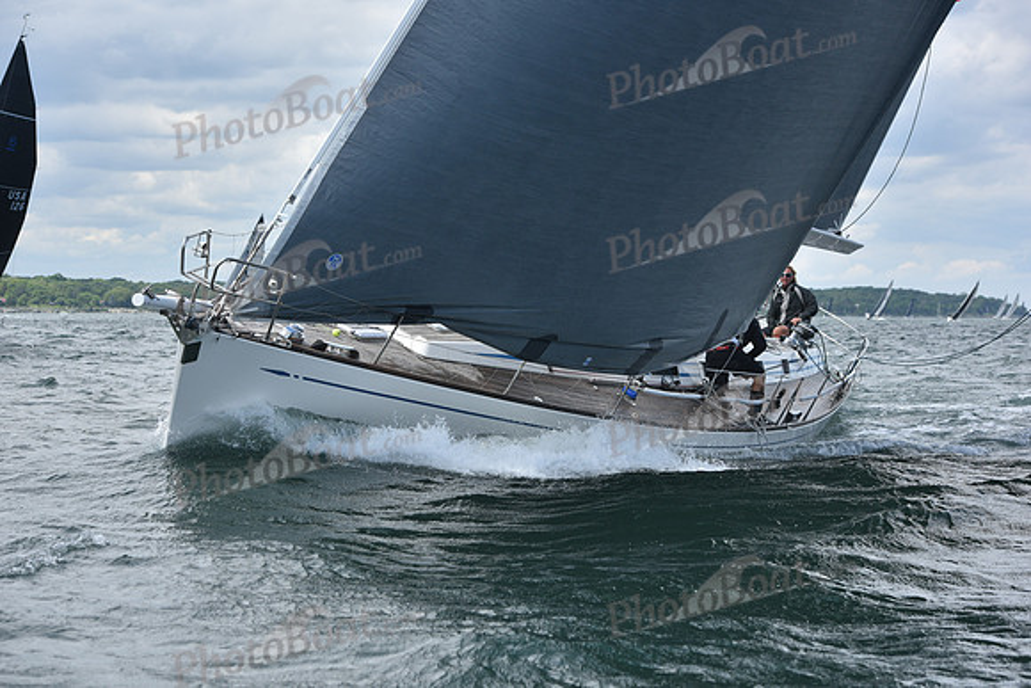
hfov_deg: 21.5
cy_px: 344
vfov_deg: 14.4
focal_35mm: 95
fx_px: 2721
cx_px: 516
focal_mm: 95
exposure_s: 1/1250
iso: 250
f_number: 5.6
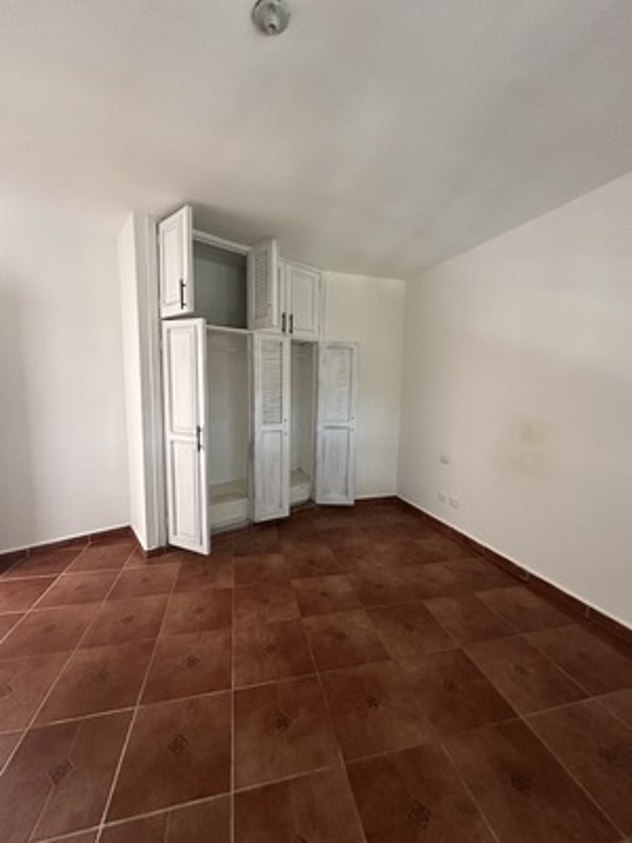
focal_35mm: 14
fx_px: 341
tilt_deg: -6.3
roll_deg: -2.0
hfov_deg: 85.7
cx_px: 316
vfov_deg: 102.1
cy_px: 422
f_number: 2.2
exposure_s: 1/60
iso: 1000
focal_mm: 2.22
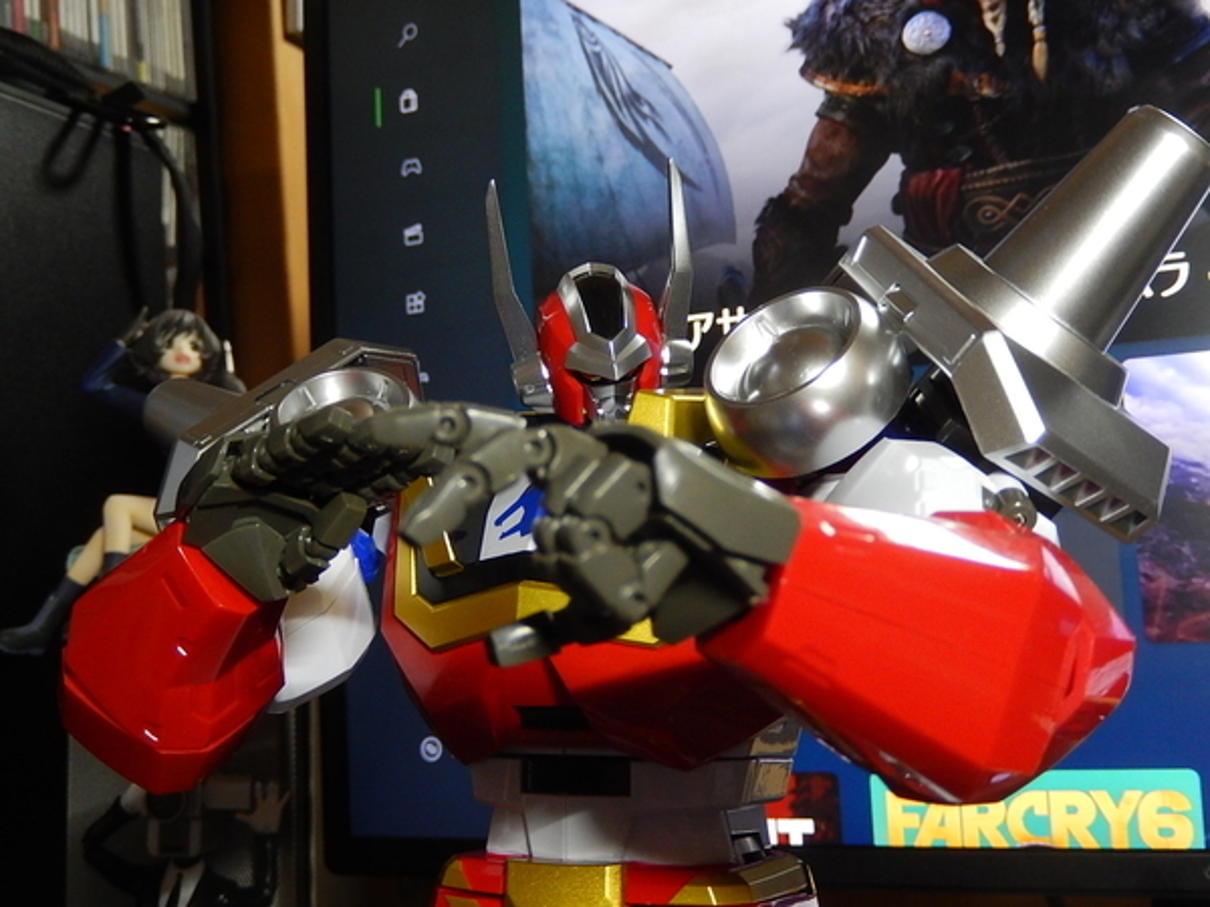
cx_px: 605
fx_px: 1433
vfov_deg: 35.1
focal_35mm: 41
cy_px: 454
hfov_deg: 45.8
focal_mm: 7.3
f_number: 4.2
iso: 400
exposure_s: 1/13
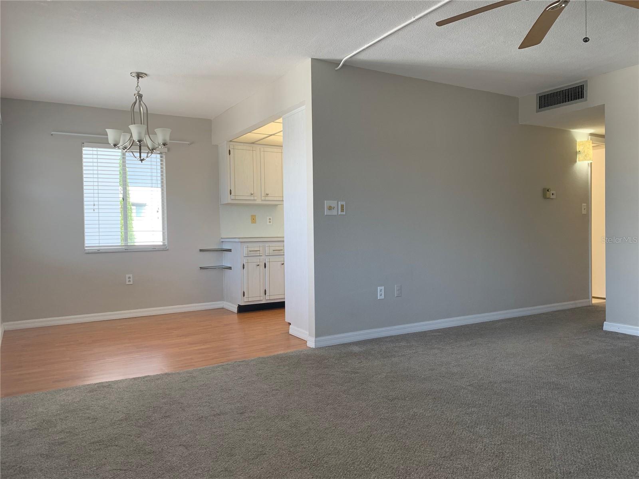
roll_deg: +1.3
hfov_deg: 67.3
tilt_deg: -1.6
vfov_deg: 53.1
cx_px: 320
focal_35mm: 26
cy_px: 240
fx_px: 480
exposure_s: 1/120
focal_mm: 4.25
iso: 50
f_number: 1.8
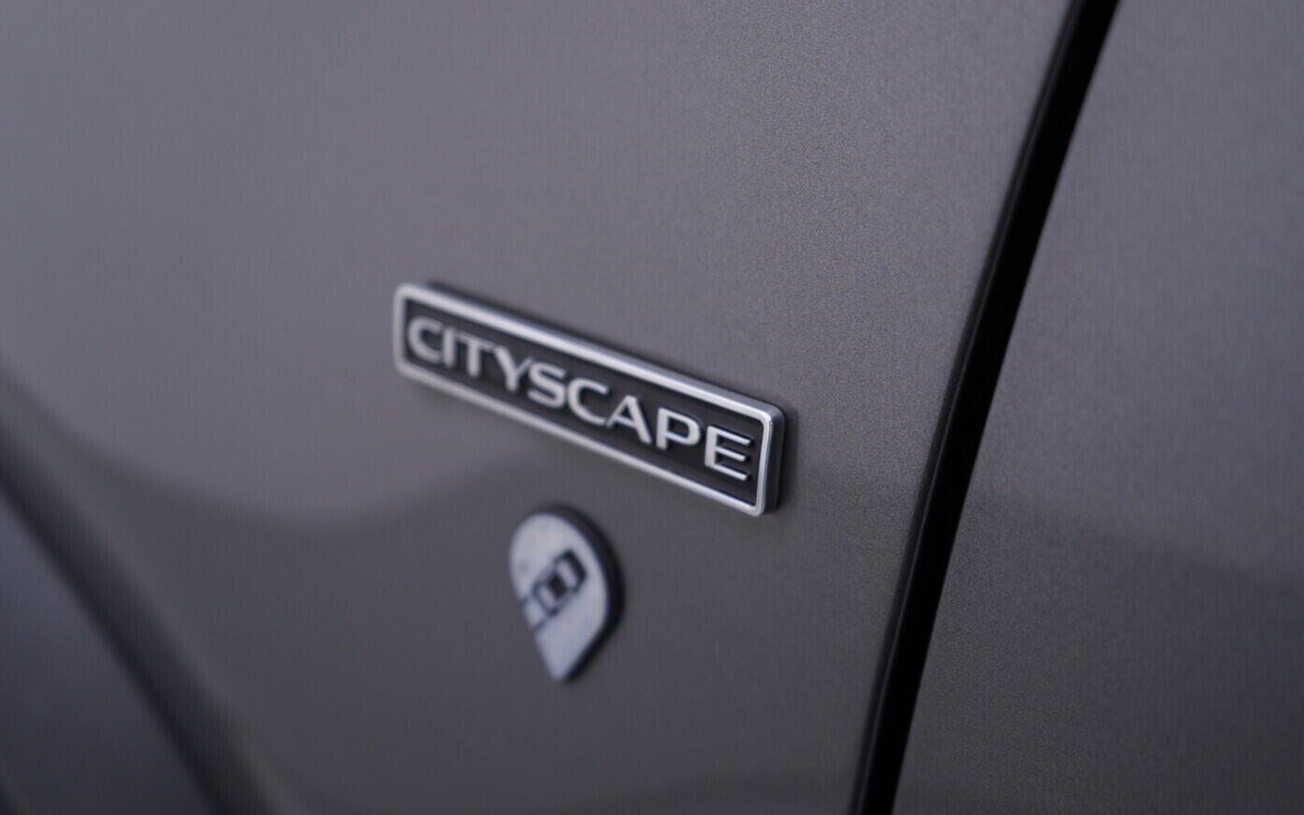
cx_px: 637
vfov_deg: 33.6
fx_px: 1351
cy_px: 377
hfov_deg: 51.5
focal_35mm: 38
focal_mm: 24
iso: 125
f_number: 3.5
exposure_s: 1/60
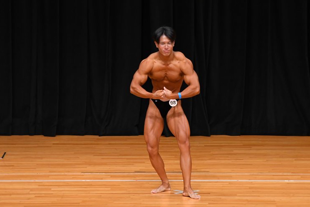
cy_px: 104
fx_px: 2419
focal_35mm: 281
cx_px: 159
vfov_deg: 4.9
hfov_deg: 7.3
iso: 3200
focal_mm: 180
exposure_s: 1/400
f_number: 5.6
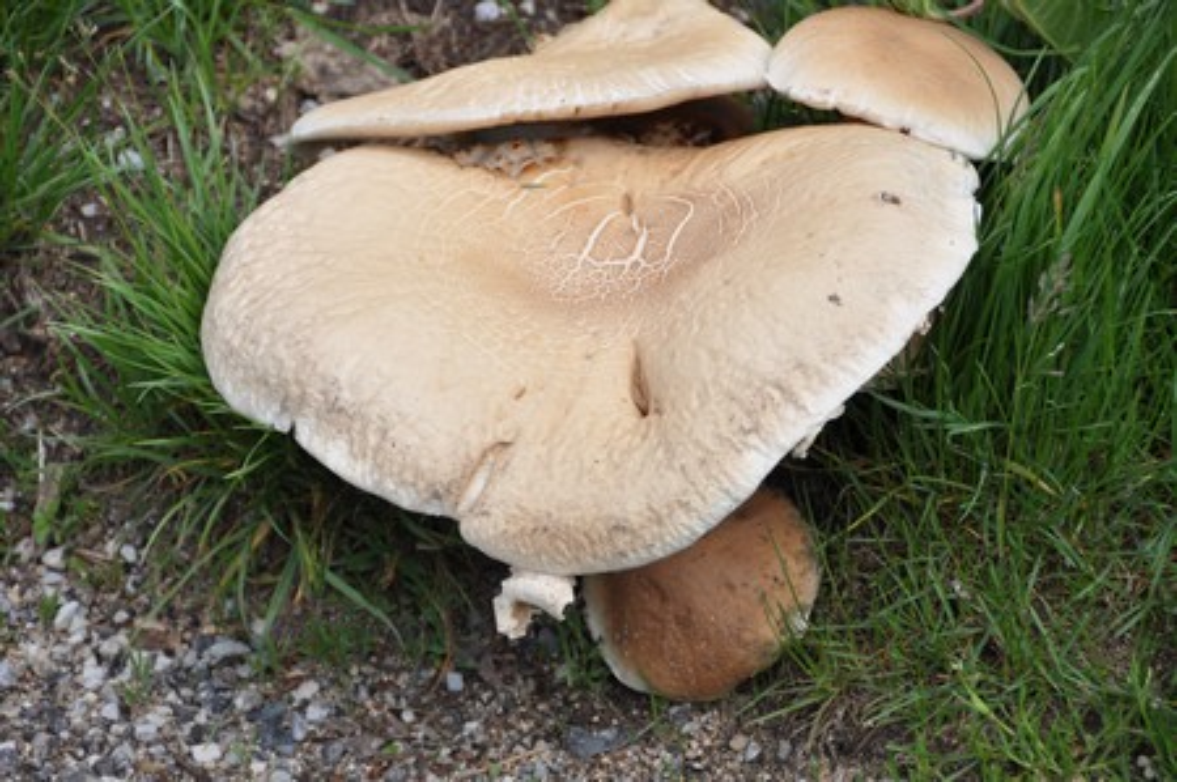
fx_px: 7348
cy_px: 391
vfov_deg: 6.1
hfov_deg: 9.2
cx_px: 588
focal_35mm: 225
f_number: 5.6
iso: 200
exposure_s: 1/800
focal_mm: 150
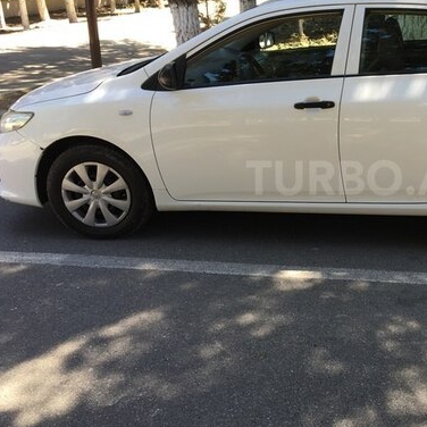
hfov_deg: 35.9
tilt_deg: -17.9
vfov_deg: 37.5
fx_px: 628
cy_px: 178
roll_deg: -0.6
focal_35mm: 45
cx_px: 362
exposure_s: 1/126
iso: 25
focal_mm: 4.15
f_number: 2.2
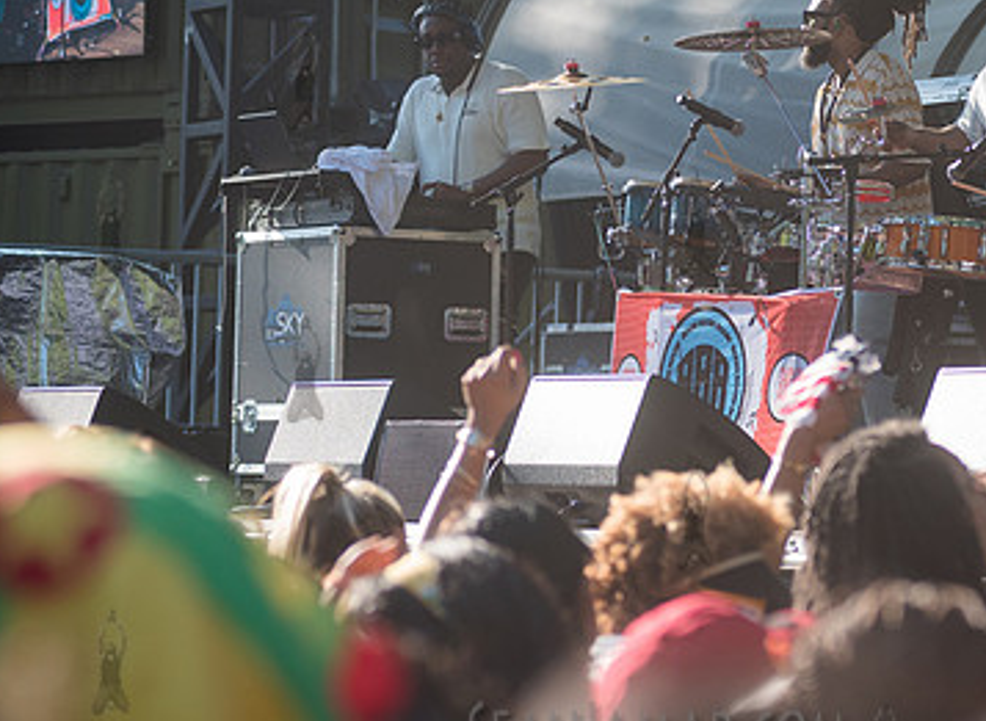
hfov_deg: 11.0
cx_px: 886
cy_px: 143
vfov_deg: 8.1
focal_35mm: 180
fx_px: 5081
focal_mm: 92
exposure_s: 1/1250
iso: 400
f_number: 3.5
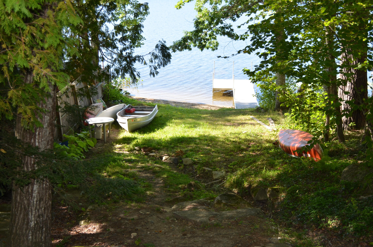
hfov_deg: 41.2
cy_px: 124
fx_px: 496
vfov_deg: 28.0
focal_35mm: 48
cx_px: 186
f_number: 4.8
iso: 200
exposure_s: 1/160
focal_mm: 32
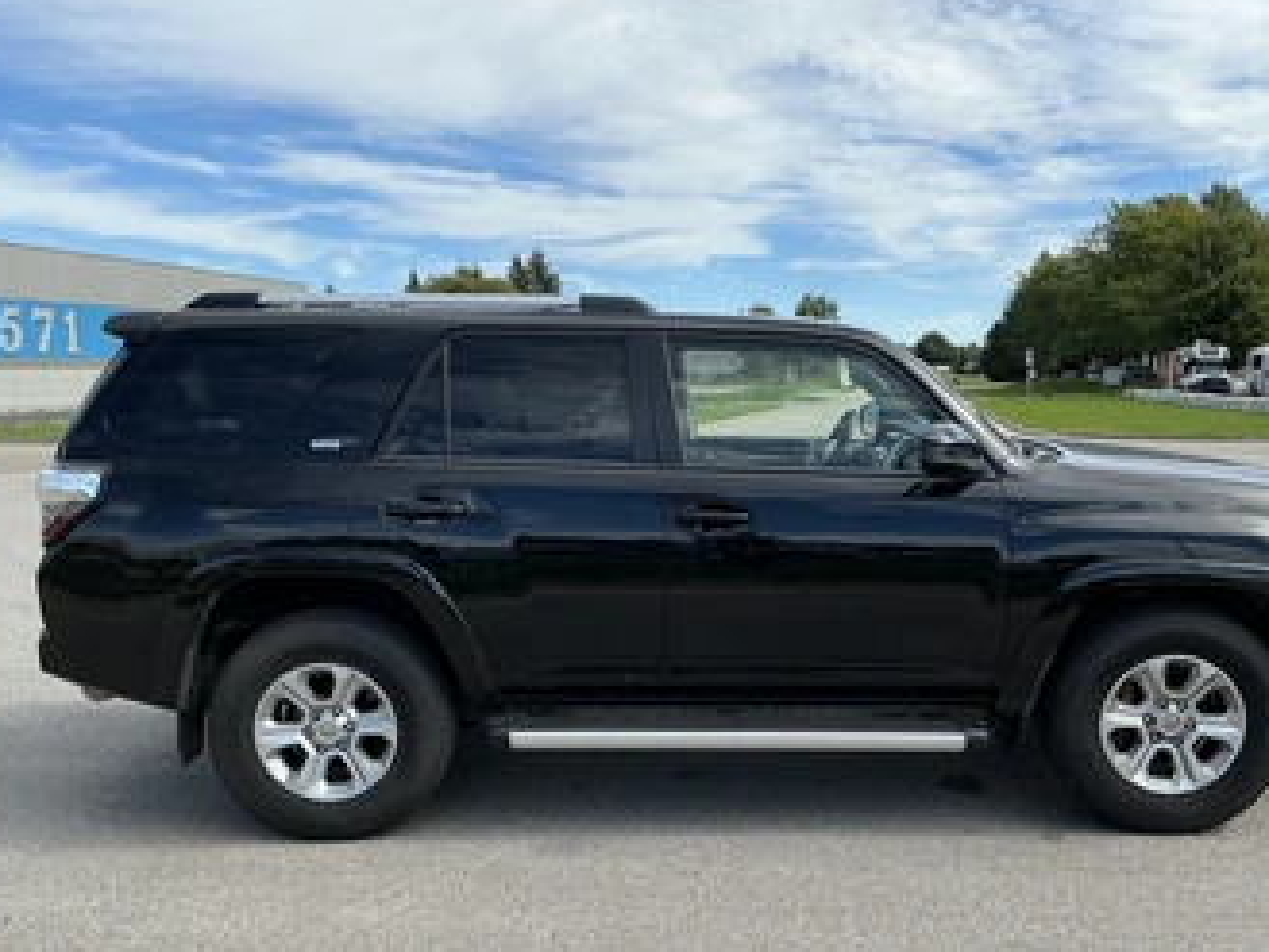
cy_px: 555
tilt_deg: -4.9
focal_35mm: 34
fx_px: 1247
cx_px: 717
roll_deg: +1.1
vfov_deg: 41.7
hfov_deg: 53.8
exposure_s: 1/1412
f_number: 1.8
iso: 25
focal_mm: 3
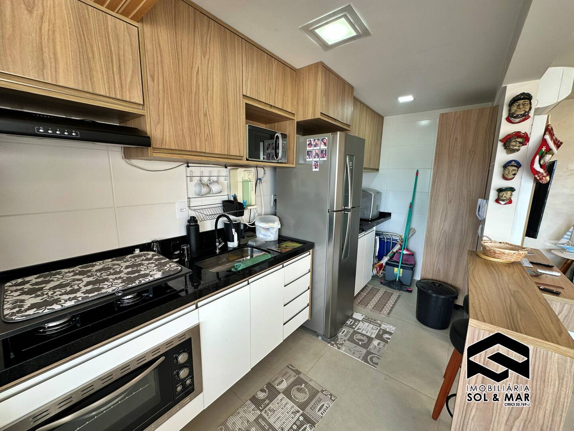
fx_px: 232
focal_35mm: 14
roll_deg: -1.0
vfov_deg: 85.7
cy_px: 216
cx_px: 287
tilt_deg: -9.2
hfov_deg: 102.1
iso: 100
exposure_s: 1/120
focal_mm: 2.22
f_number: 2.2
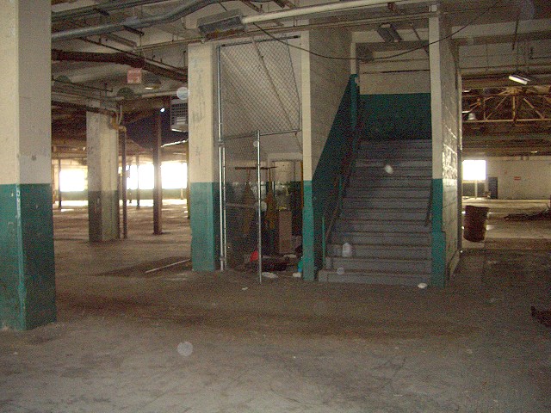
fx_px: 557
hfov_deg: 52.6
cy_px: 206
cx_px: 276
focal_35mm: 35
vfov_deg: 40.7
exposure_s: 1/60
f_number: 2.6
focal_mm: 5.8
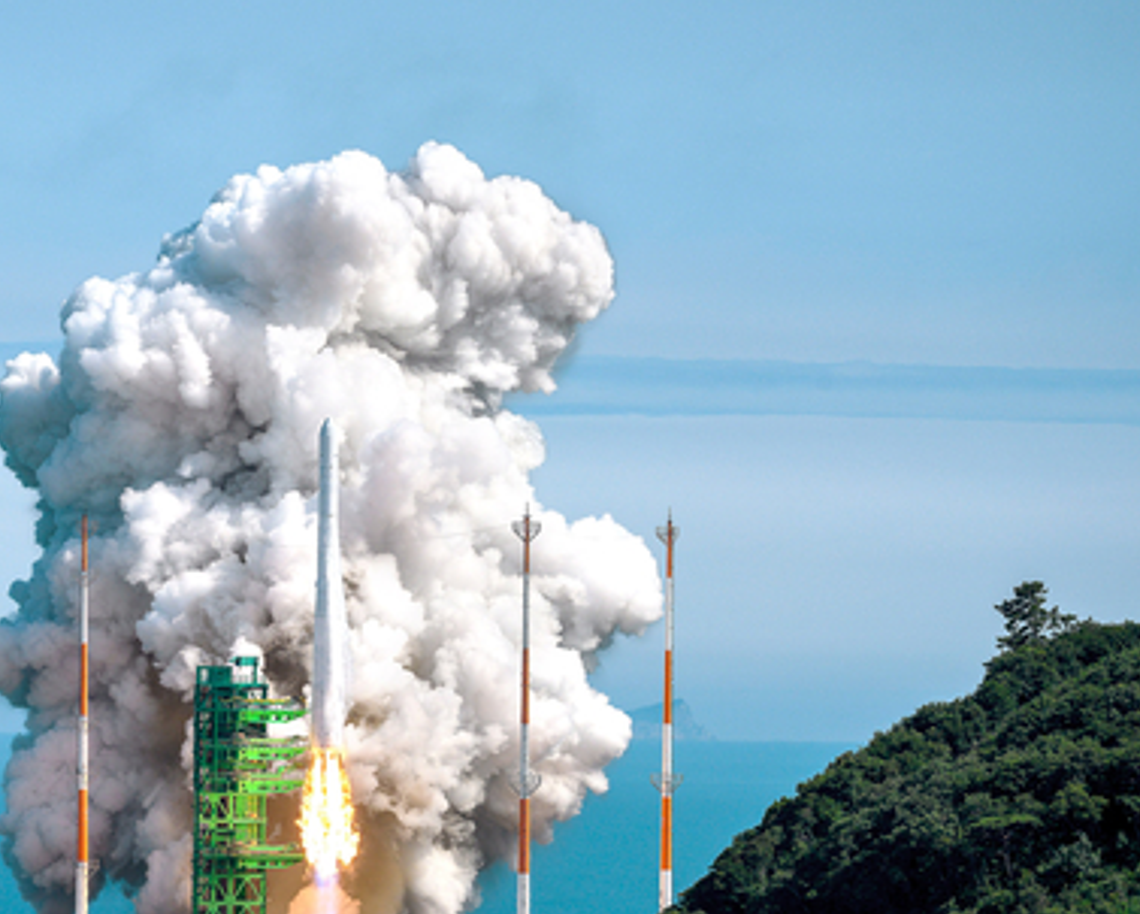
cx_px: 375
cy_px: 513
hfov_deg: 5.6
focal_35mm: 348
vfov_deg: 4.5
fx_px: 11747
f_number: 8
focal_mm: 250
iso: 320
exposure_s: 1/2000
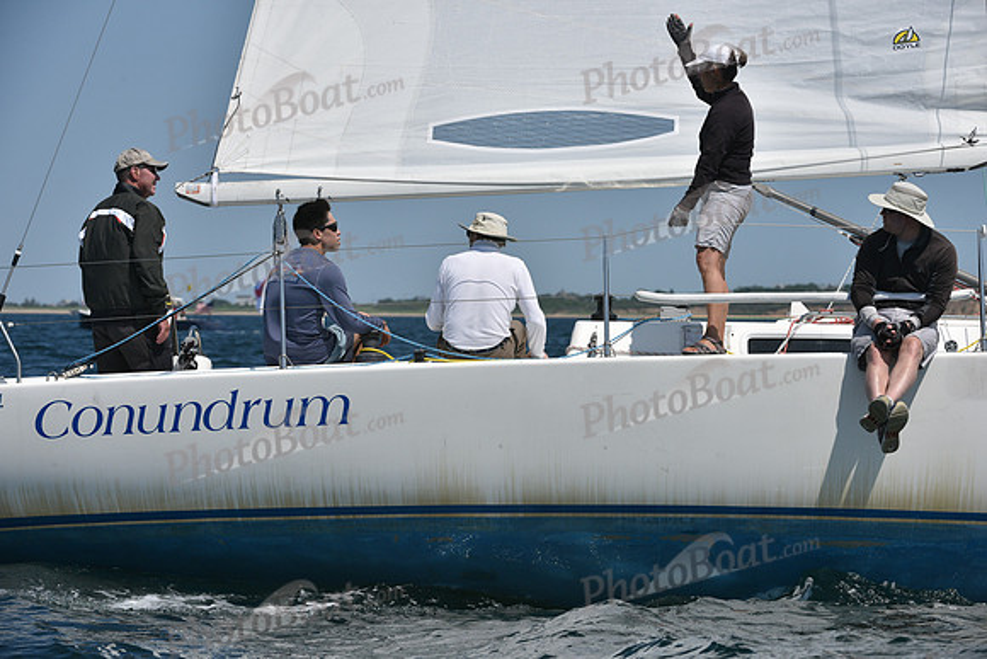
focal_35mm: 200
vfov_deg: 6.9
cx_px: 494
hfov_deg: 10.3
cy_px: 330
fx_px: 5484
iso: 320
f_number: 10
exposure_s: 1/1250
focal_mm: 200
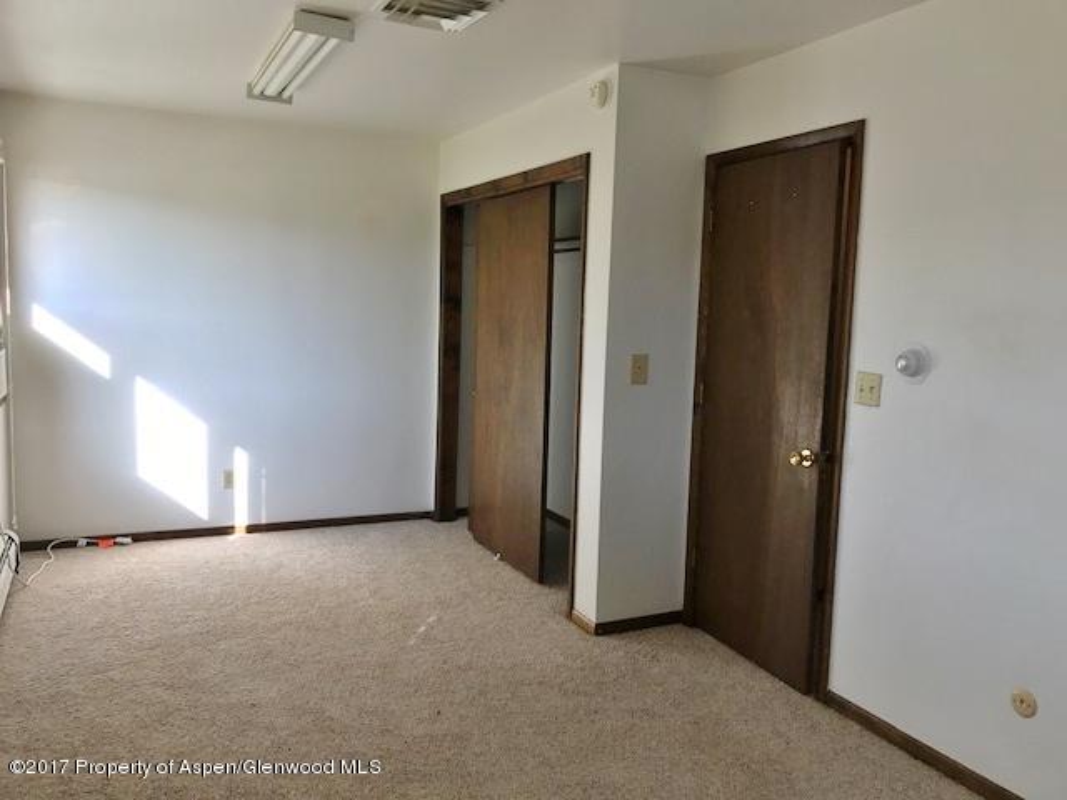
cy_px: 400
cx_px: 534
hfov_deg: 63.4
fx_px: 863
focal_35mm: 28
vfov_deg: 49.7
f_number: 1.8
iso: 32
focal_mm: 3.99
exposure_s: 1/120
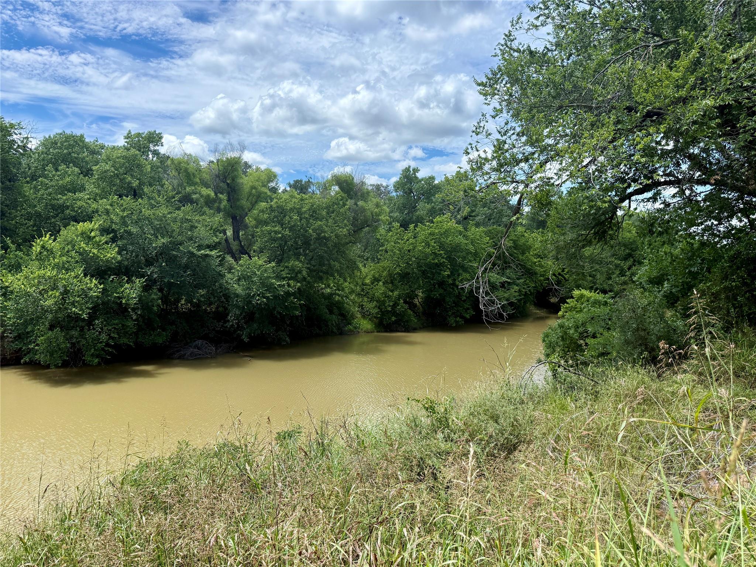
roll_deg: -2.1
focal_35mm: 24
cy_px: 284
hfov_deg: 71.6
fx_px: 524
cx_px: 378
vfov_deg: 56.8
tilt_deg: -2.2
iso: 100
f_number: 1.78
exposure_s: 1/3425
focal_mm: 6.76
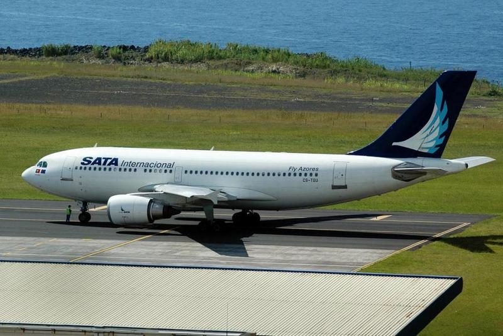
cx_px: 252
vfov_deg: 6.8
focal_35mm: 202
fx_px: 2830
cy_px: 168
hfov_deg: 10.2
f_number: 7.1
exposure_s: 1/800
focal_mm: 135
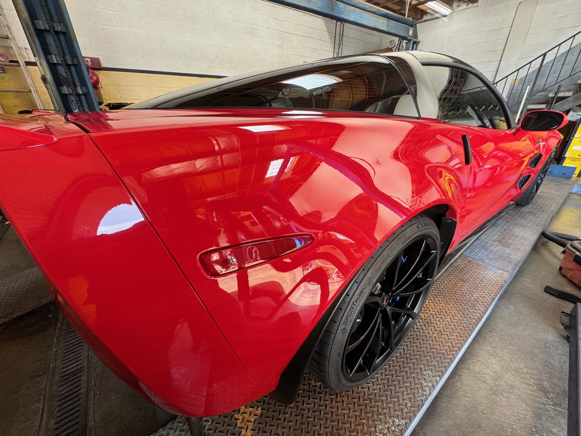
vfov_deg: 85.7
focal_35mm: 14
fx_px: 235
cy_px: 218
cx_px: 290
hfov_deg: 102.1
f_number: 2.2
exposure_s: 1/99
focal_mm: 2.22
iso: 250
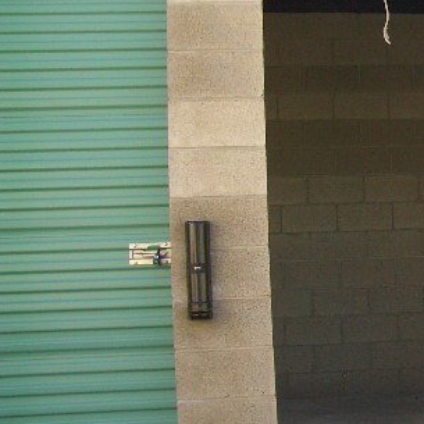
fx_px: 901
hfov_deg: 25.0
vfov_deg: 26.5
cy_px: 193
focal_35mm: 65
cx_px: 439
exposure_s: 1/320
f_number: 2.6
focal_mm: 5.8
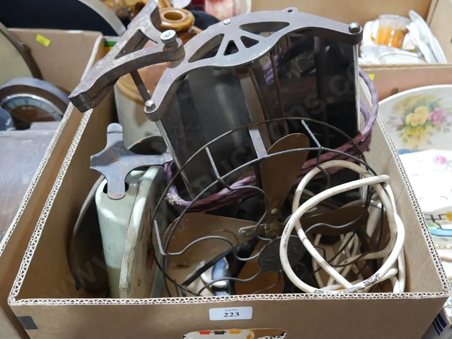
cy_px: 170
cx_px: 226
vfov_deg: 44.2
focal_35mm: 32
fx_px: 418
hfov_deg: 56.8
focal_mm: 16
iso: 640
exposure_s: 1/60
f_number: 3.6
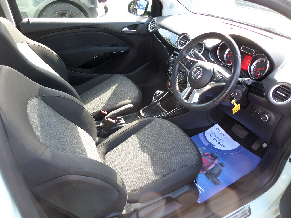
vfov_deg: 56.8
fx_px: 202
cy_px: 109
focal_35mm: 24
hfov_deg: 71.6
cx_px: 146
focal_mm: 4.3
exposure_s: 1/30
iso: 100
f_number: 3.1
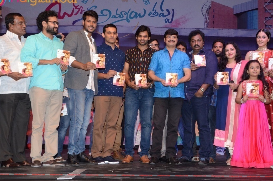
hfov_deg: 33.1
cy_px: 93
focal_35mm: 61
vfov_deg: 22.3
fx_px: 458
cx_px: 146
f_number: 7.1
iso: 1250
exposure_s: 1/125
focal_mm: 35
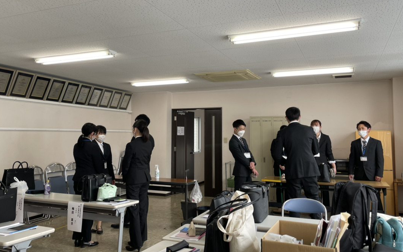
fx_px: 340
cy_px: 115
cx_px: 192
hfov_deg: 61.2
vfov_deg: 40.6
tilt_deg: +3.9
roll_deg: +0.0
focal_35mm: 31
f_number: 1.6
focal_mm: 4.2
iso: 32
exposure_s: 1/127
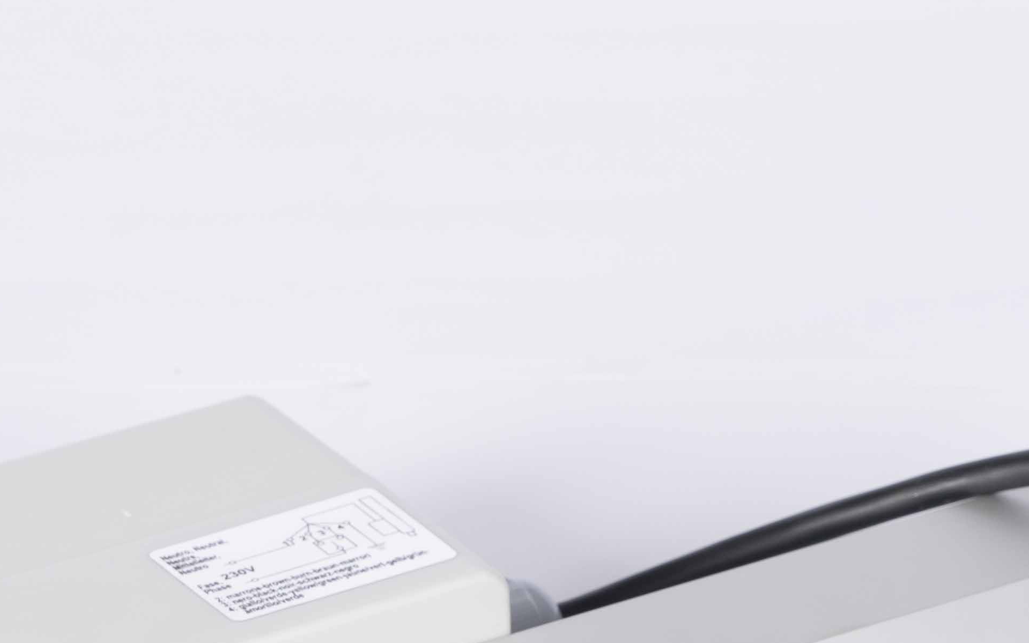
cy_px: 558
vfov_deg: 3.7
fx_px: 10067
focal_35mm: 359
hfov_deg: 5.8
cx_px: 719
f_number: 8
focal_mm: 85
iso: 160
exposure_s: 1/100
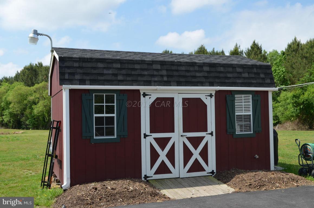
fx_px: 379
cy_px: 104
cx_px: 157
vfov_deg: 30.7
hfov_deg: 45.0
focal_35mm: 44
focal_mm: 29
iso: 125
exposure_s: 1/250
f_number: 8
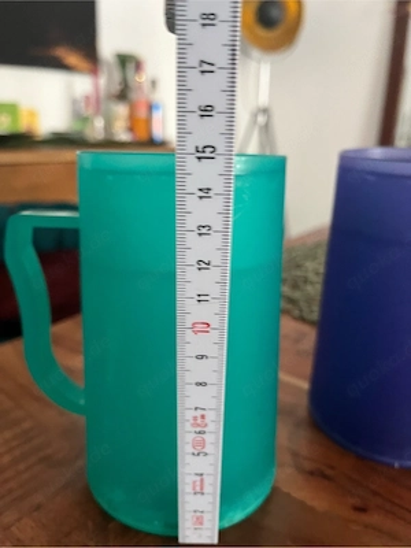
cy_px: 274
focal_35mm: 26
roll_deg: -2.2
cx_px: 206
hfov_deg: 53.1
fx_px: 412
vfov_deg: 67.3
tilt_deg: -19.4
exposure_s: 1/44
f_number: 1.6
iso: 400
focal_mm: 5.1
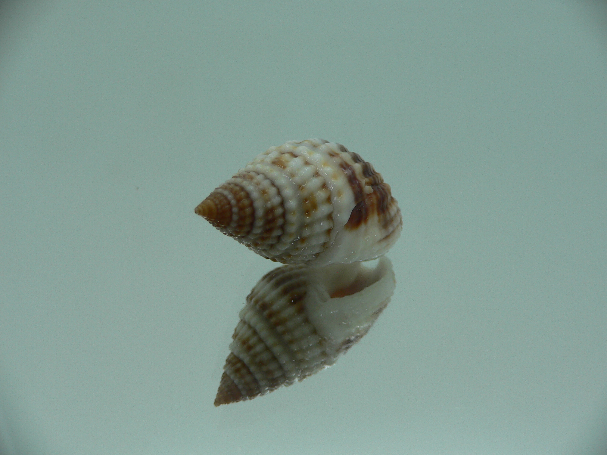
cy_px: 228
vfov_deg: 40.7
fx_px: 614
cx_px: 304
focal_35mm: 35
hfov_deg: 52.6
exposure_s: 1/60
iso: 80
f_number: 2.8
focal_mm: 4.6
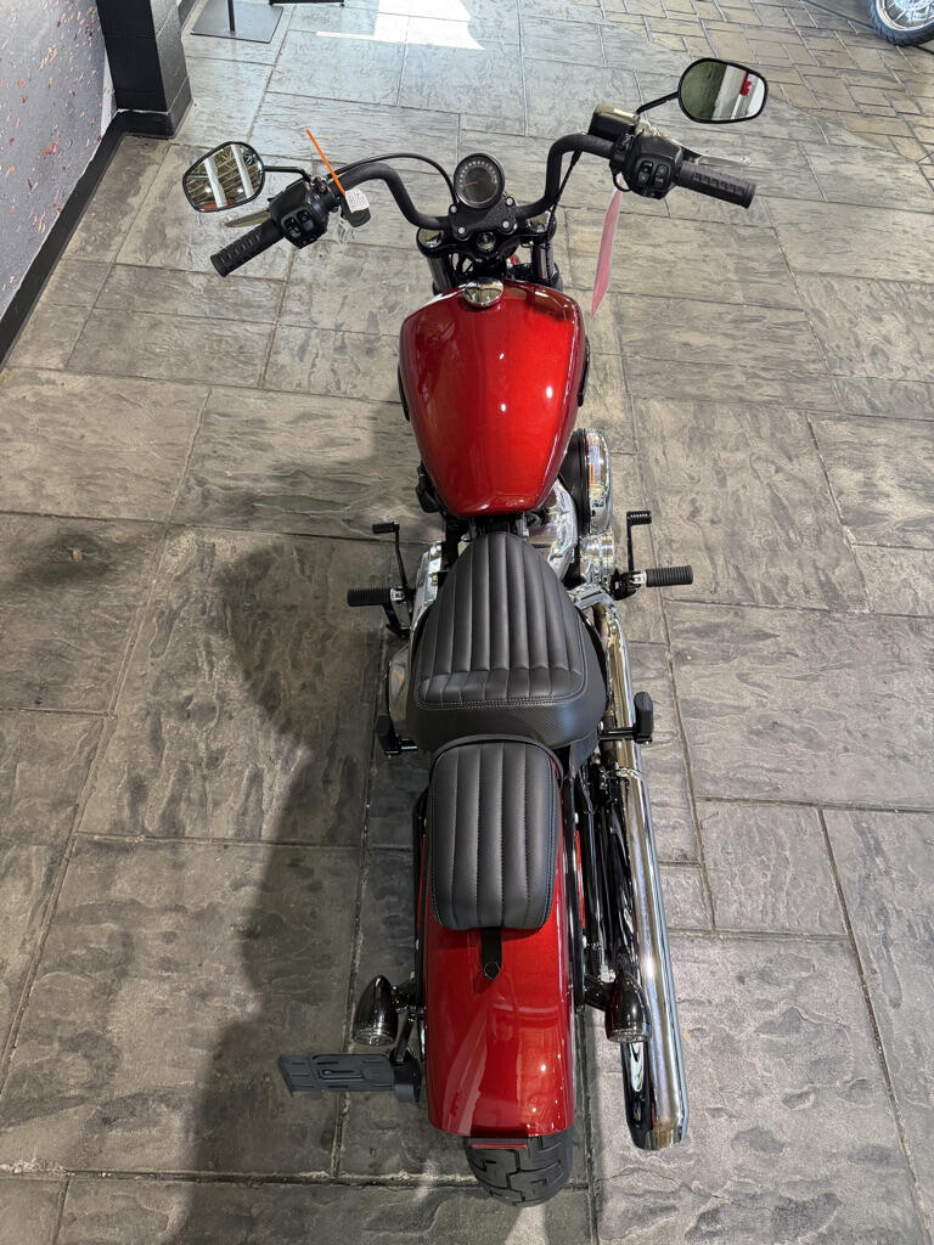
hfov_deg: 56.8
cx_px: 467
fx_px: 863
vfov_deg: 71.6
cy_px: 622
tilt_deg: -51.1
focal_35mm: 24
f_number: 1.78
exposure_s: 1/60
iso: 160
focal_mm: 6.76
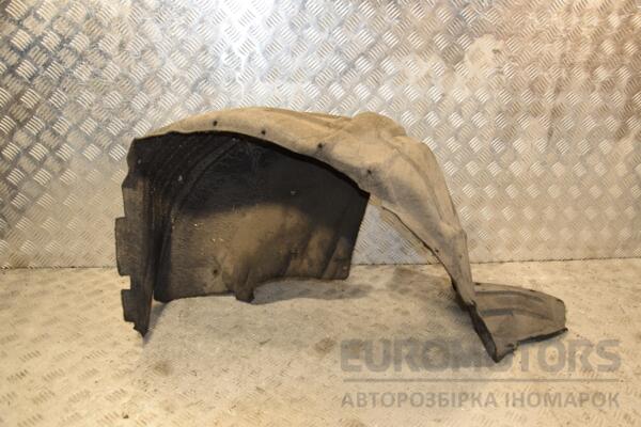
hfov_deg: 57.2
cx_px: 320
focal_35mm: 33
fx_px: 588
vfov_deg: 40.0
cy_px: 214
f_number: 5
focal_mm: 22
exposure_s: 1/160
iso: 800
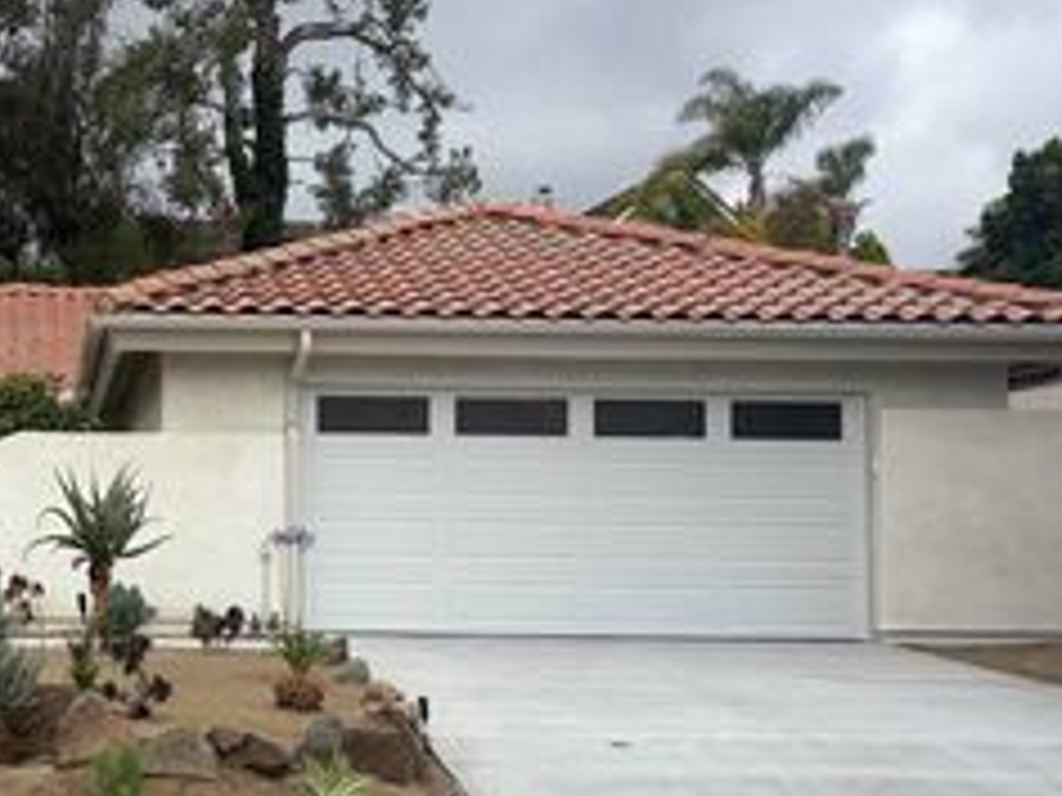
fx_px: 1687
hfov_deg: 32.9
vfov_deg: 26.5
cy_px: 461
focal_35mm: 55
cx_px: 81
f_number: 1.6
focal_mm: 5.96
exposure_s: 1/4065
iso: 50
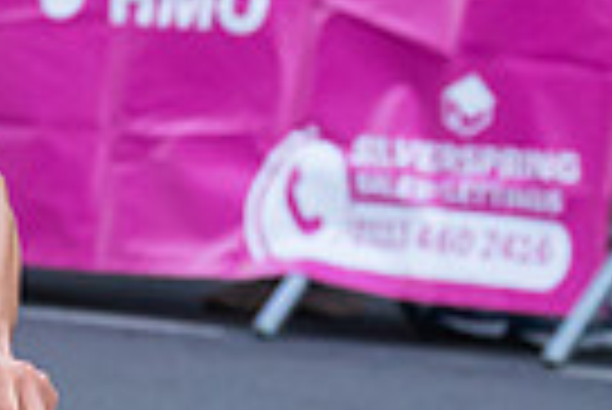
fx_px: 8764
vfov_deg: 2.7
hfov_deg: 4.0
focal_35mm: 515
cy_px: -140
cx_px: -598
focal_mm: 70
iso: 2000
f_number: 3.5
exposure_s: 1/800
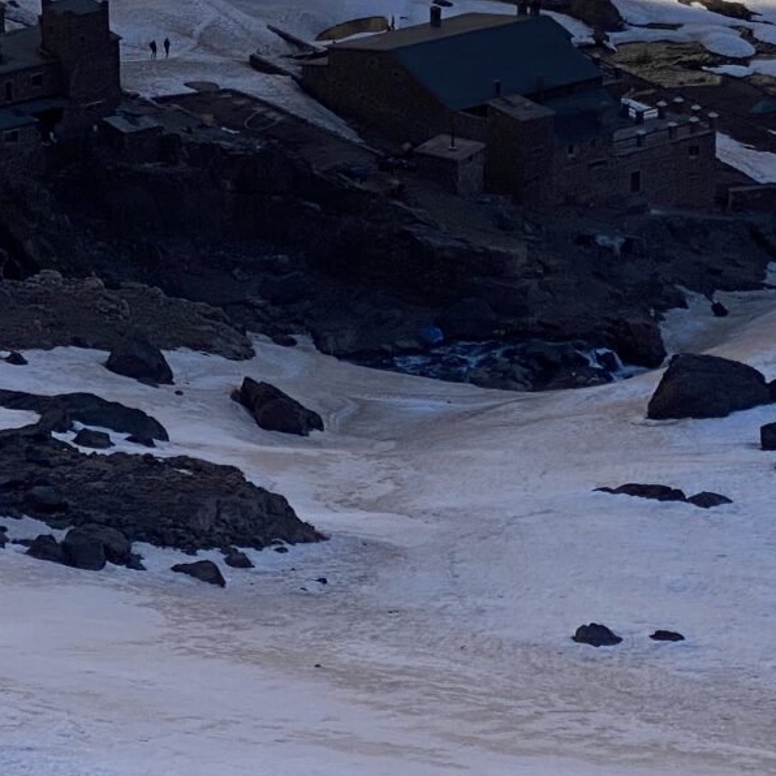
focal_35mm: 158
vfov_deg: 10.9
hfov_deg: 11.0
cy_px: -81
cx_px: 96
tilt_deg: -17.8
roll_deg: +2.8
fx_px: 4007
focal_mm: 6
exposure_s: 1/2179
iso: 20
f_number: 2
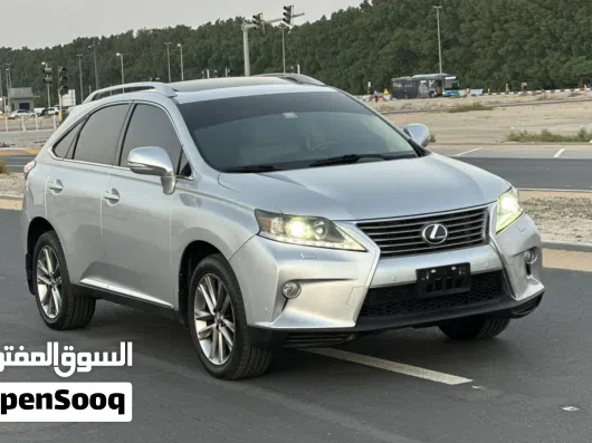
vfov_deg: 15.9
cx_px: 300
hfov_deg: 21.1
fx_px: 1590
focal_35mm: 93
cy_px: 181
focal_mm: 9
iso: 250
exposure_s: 1/88
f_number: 2.8
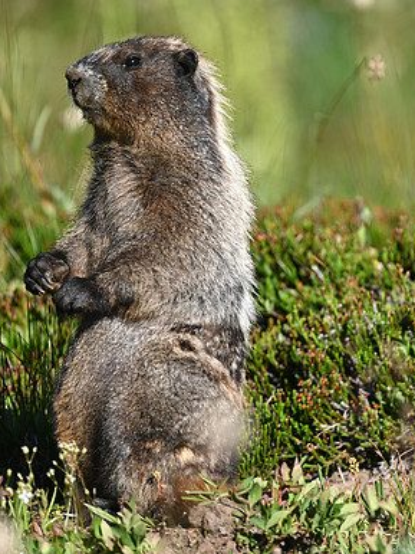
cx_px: 276
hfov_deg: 1.3
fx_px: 18532
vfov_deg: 1.7
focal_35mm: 1160
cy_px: 277
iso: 250
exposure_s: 1/800
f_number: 6.3
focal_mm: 800
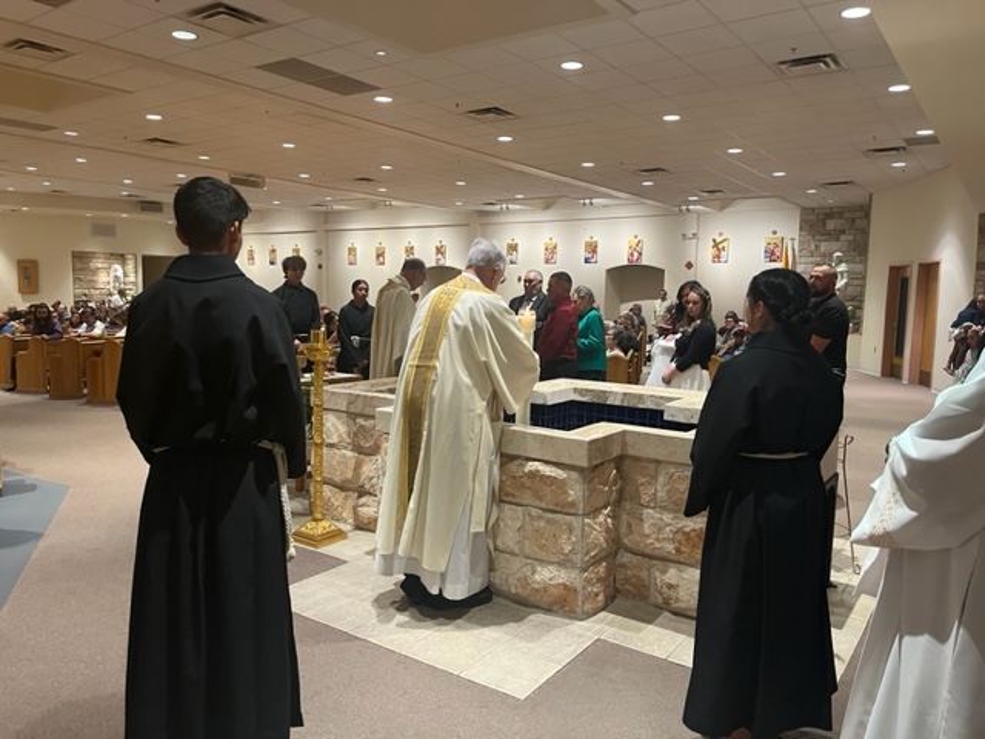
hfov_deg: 67.3
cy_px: 370
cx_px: 492
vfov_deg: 53.1
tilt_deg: -4.4
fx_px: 740
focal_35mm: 26
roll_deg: -1.5
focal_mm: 5.1
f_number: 1.6
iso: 250
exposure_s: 1/60
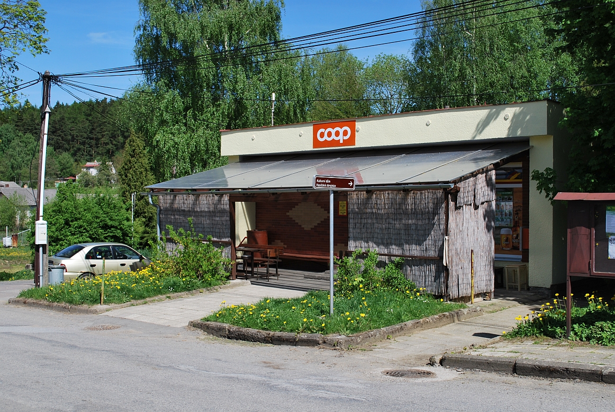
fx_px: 718
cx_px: 308
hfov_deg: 46.3
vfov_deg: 32.0
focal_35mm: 42
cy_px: 206
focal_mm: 28
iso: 100
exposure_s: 1/250
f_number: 8
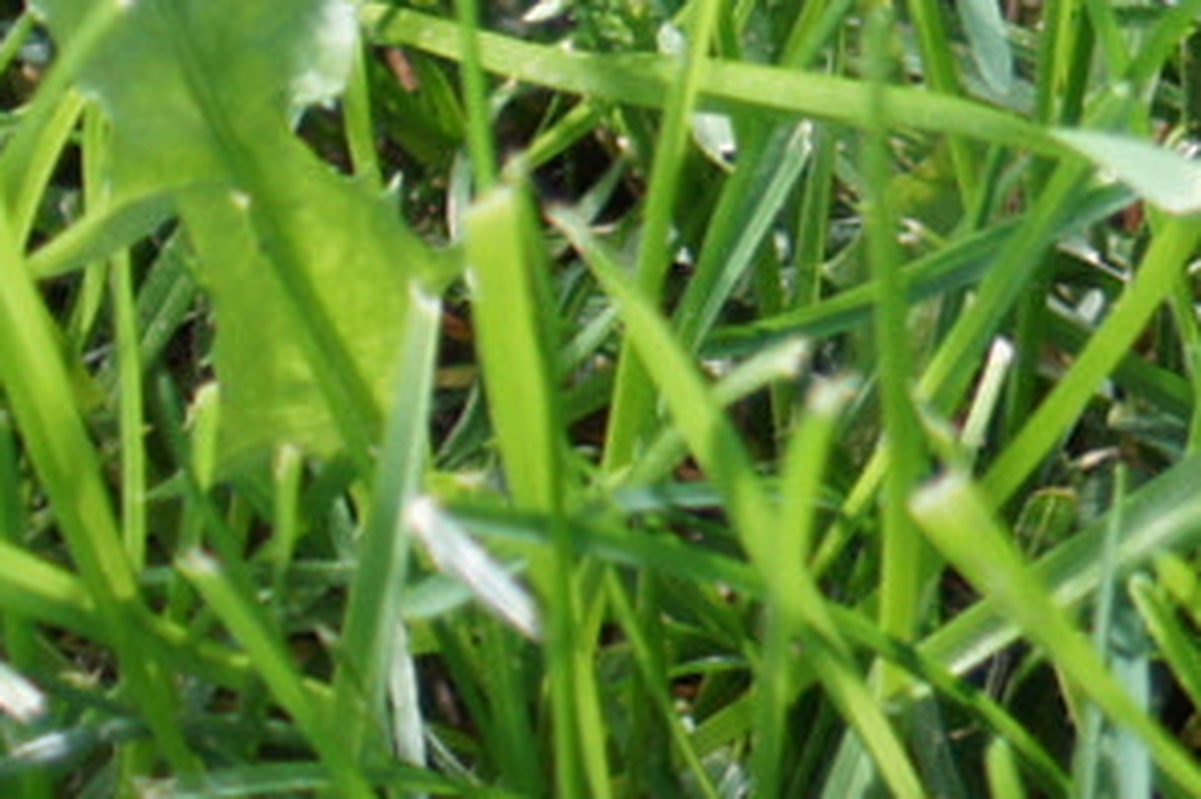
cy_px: -1468
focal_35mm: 570
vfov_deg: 2.4
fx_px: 19020
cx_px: 3262
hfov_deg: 3.5
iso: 200
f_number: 4.5
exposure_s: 1/100
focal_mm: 55
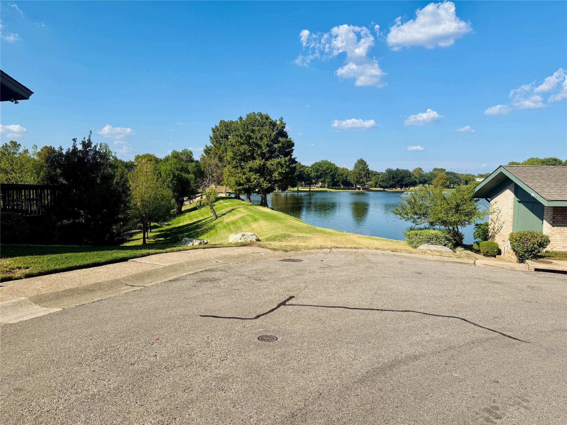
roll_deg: -1.1
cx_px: 284
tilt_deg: -4.1
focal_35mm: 24
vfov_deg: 56.8
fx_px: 393
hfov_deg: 71.6
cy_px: 212
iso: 80
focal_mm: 6.76
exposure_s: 1/5319
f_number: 1.78
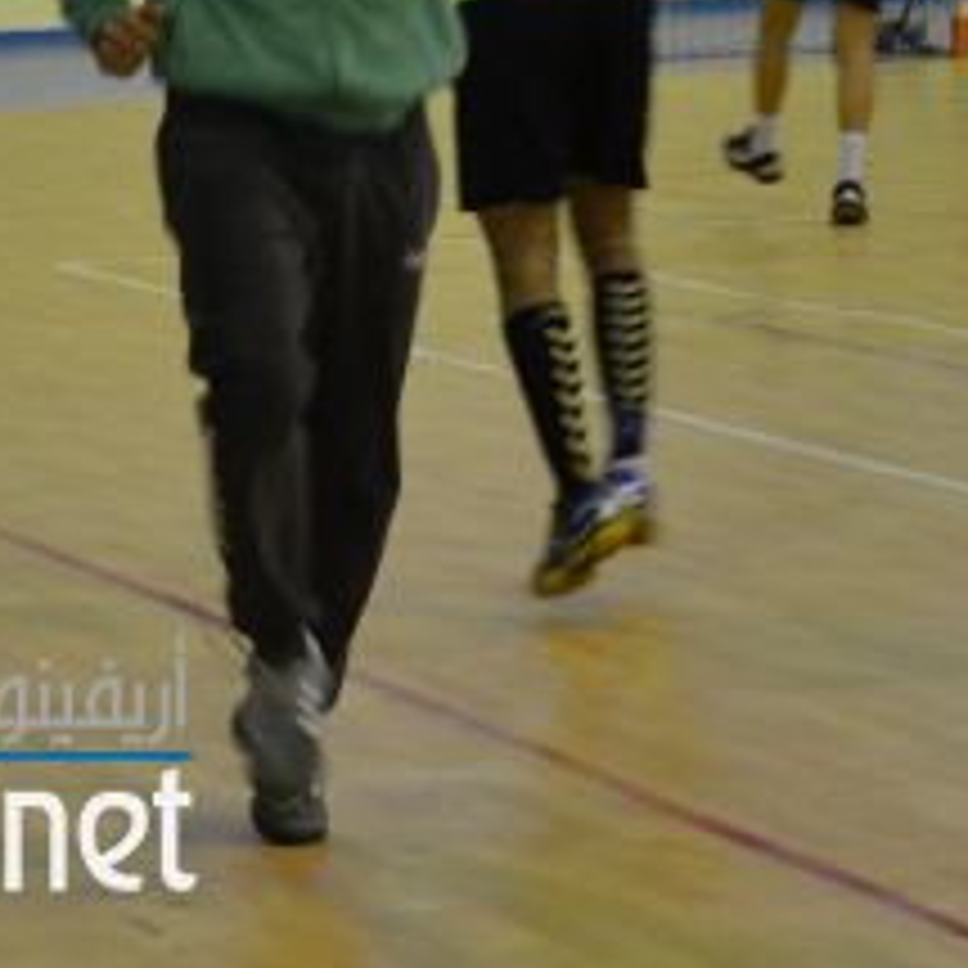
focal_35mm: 184
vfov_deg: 9.5
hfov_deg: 9.4
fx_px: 5821
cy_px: 178
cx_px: -144
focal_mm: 50
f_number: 4.8
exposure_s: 1/60
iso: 1800
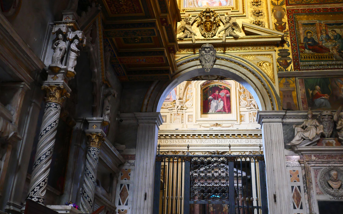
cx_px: 170
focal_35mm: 43
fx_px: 402
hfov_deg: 46.2
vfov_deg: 29.6
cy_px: 65
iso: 1250
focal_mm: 15
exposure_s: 1/60
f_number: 1.7
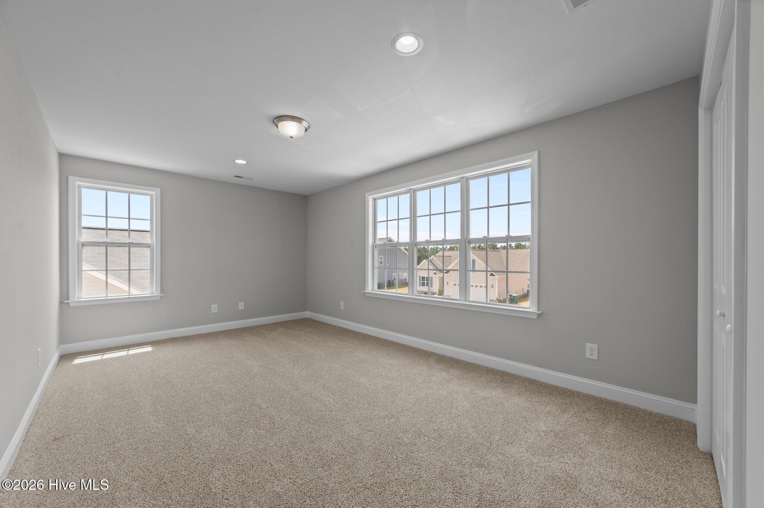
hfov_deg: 104.3
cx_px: 382
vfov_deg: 81.1
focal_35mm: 14
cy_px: 254
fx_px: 297
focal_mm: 14
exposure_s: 1/50
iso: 250
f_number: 8
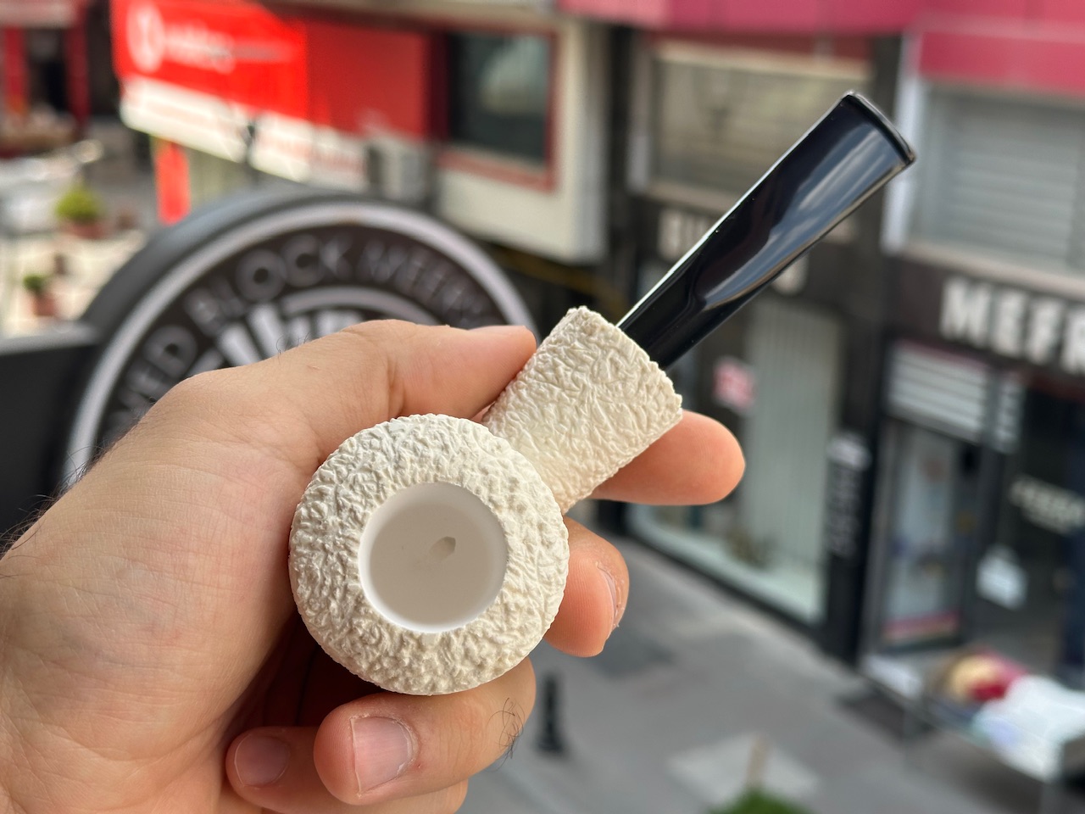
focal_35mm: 48
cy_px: 407
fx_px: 1505
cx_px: 542
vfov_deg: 30.3
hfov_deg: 39.7
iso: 64
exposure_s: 1/785
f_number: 1.78
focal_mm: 6.86
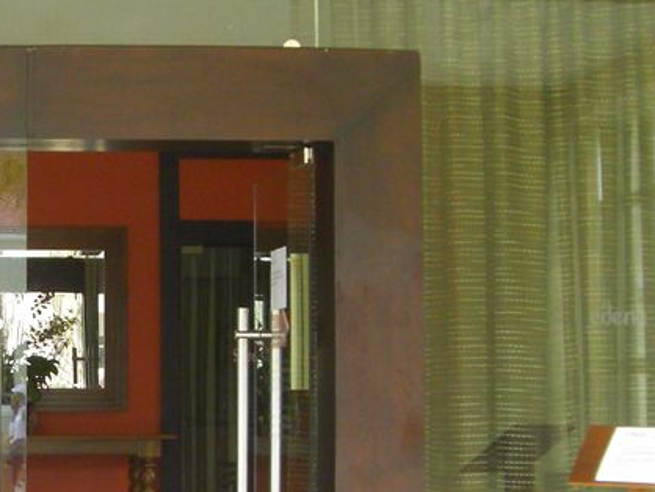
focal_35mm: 93
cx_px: 33
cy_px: 320
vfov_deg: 15.9
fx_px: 1761
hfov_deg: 20.5
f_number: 2.7
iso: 200
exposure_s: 1/125
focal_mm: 6.2
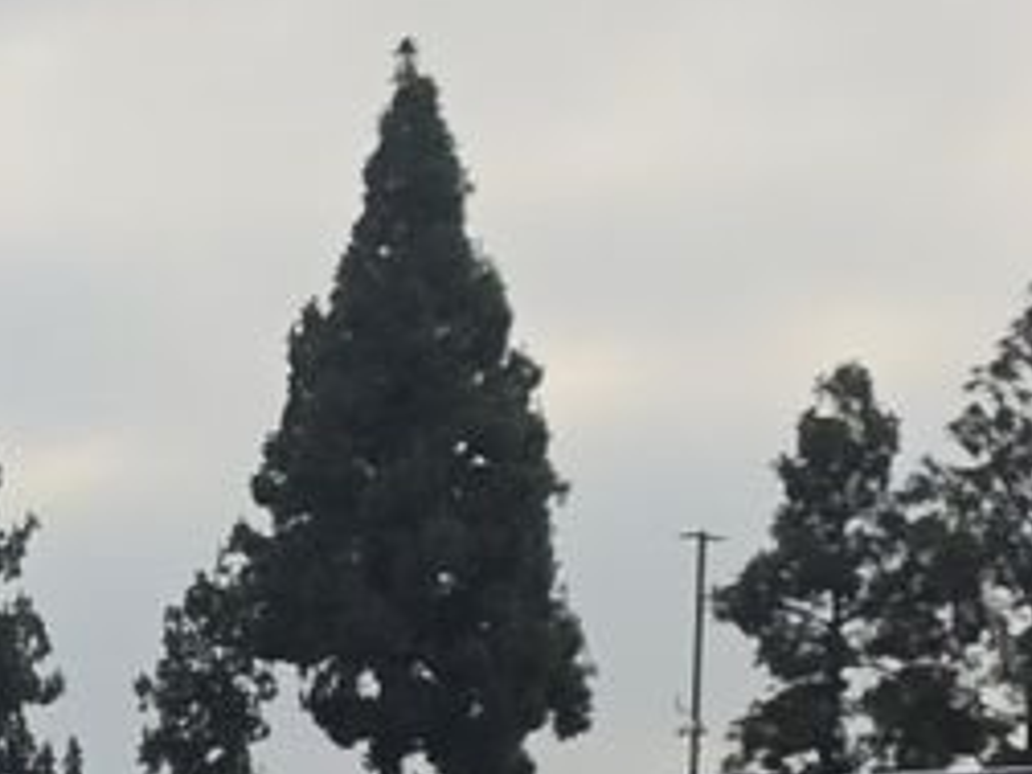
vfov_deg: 9.6
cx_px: -1351
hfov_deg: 11.5
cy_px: 1442
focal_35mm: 146
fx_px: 4353
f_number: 1.4
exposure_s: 1/3017
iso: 63
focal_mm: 6.5
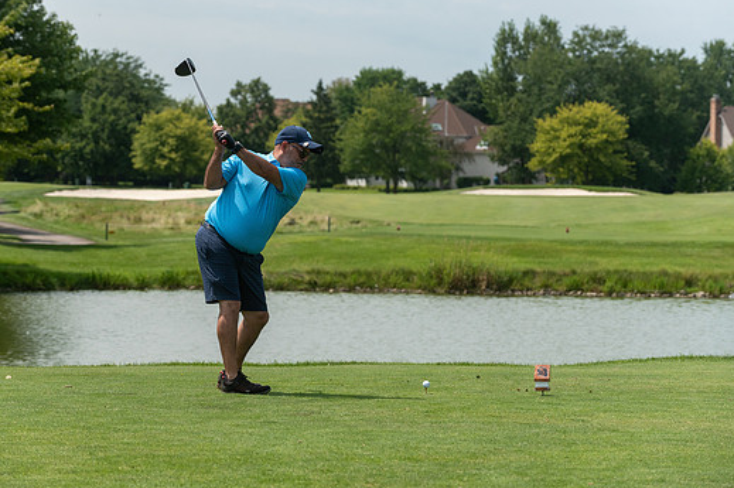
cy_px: 219
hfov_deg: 13.6
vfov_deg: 9.1
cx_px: 331
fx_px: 3076
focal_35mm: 151
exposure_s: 1/2500
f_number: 5
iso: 250
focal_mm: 135
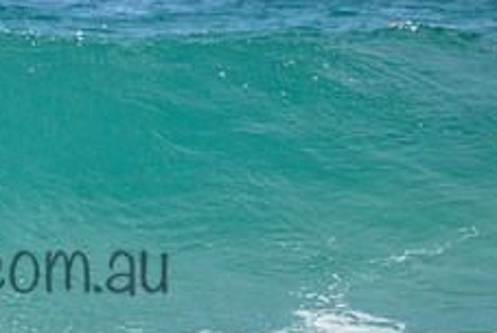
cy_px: 242
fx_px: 28199
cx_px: -63
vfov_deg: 0.7
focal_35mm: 2040
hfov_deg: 1.0
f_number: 11
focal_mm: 800
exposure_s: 1/2000
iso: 800
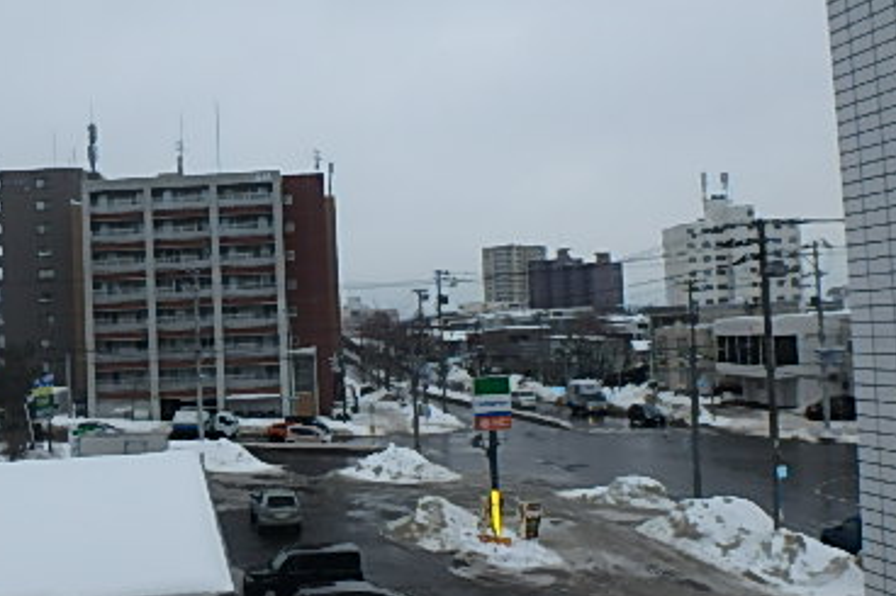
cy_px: 309
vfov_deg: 35.0
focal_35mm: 38
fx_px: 945
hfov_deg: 49.6
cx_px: 278
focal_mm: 3.7
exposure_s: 1/1000
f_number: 3.5
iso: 125
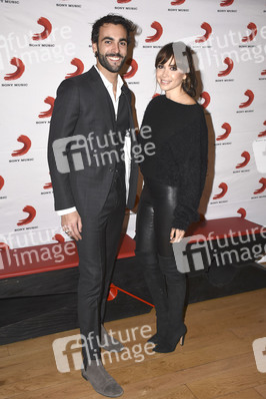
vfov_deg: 48.0
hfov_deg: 33.0
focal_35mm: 40
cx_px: 133
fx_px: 450
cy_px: 200
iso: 640
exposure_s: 1/250
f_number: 4.5
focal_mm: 27
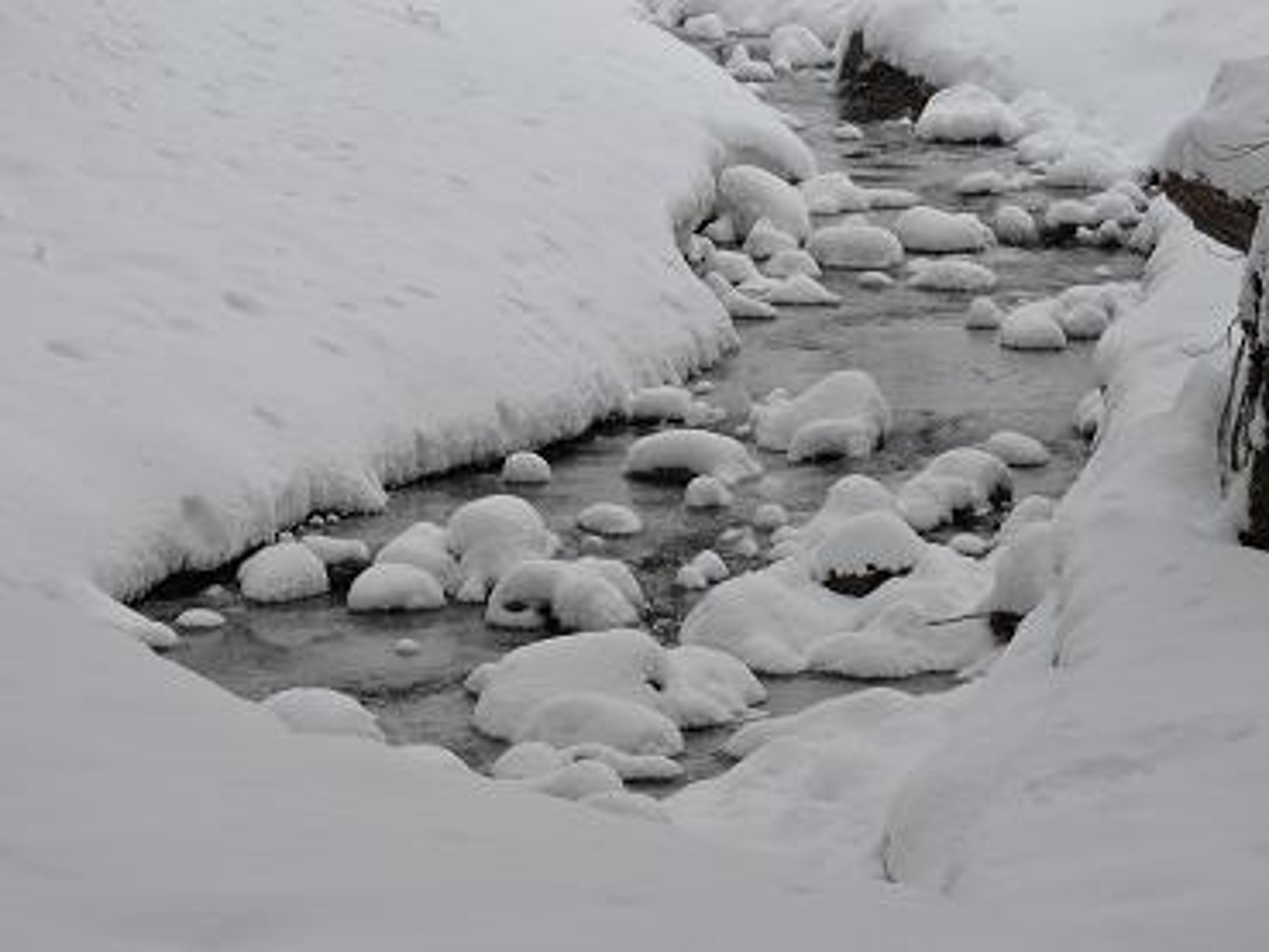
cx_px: 634
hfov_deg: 14.6
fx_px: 4951
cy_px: 476
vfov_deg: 11.0
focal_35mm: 135
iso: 100
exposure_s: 1/200
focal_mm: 24.2
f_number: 5
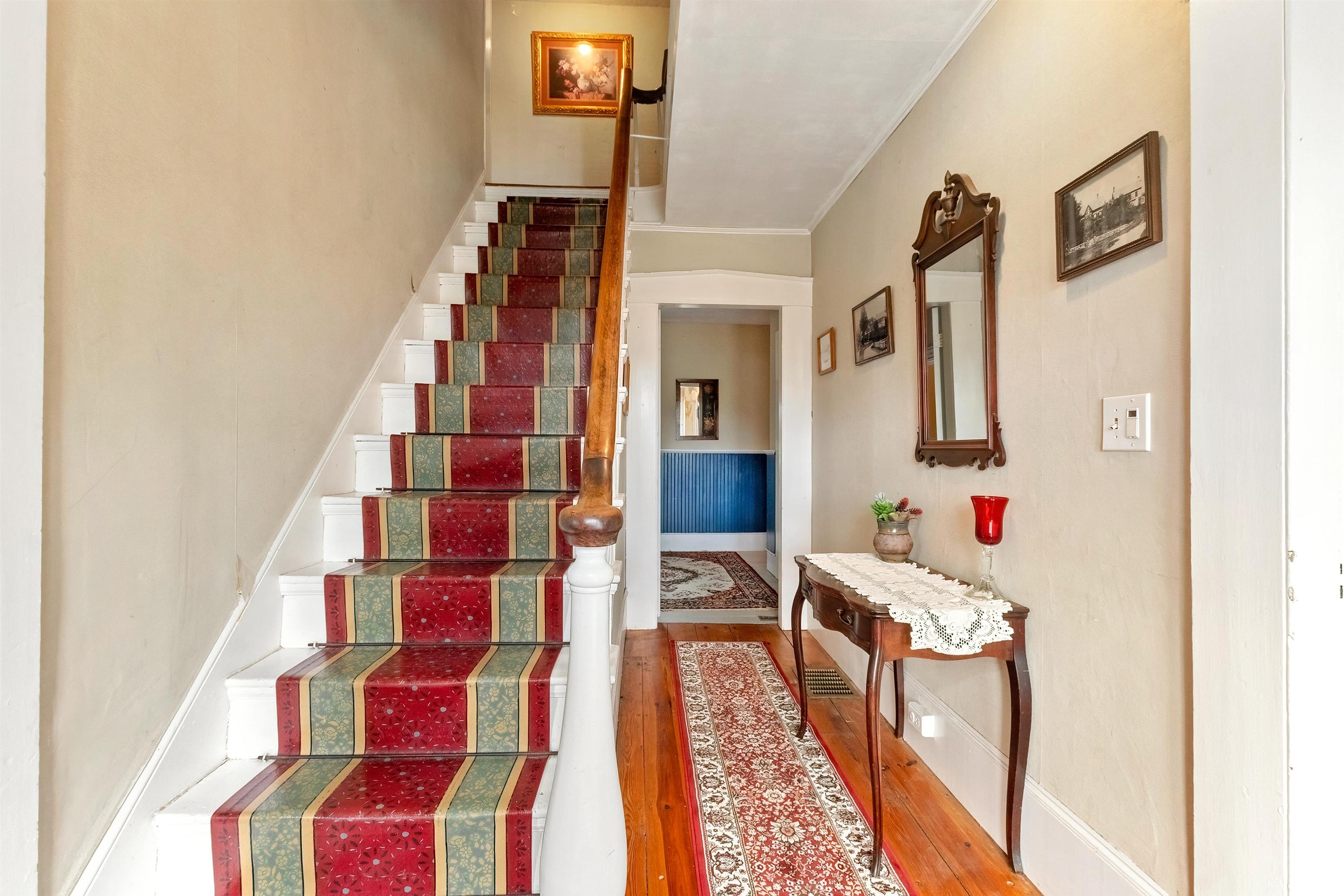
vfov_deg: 77.3
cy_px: 448
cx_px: 672
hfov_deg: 100.4
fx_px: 560
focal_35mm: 15
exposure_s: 1/6
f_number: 9
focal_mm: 10
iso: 400
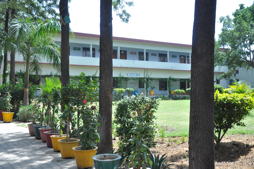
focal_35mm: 39
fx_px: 275
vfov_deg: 34.1
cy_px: 84
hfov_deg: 49.6
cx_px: 127
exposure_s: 1/320
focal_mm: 26
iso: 200
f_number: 4
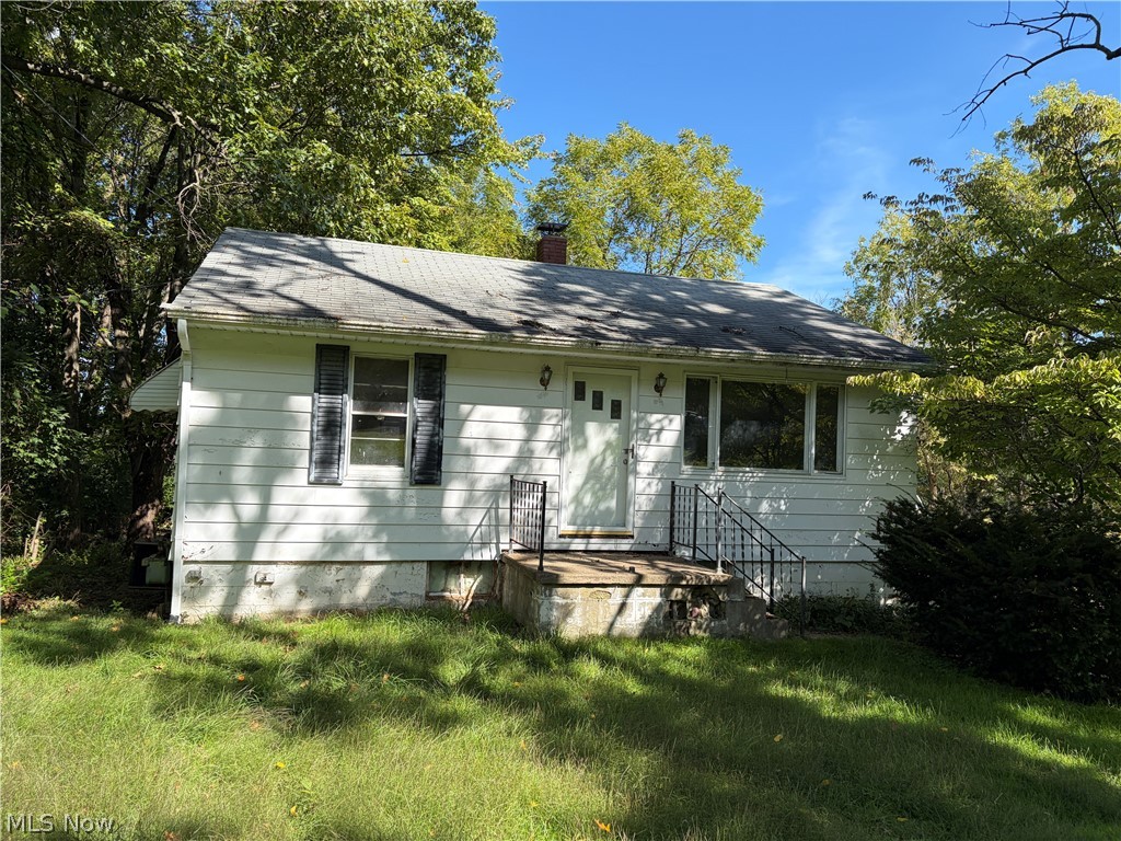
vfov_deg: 53.1
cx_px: 560
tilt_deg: +3.4
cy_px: 420
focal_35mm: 26
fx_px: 842
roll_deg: -1.0
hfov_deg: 67.3
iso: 50
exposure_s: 1/1364
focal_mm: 5.96
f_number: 1.6
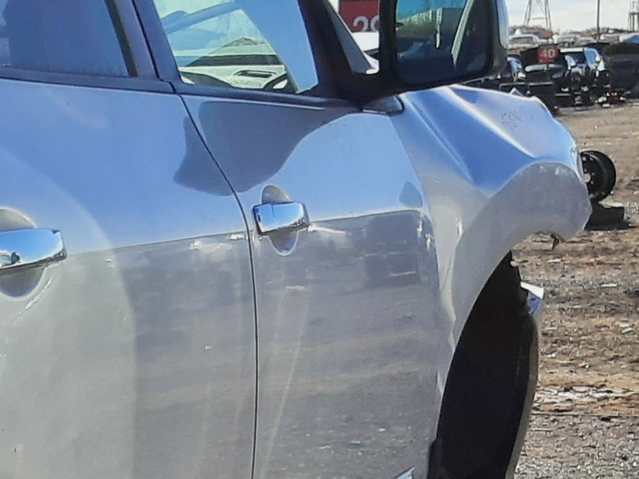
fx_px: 2344
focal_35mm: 127
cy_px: 562
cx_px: -644
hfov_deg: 13.3
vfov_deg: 11.5
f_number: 1.7
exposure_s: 1/933
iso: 40
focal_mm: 3.92
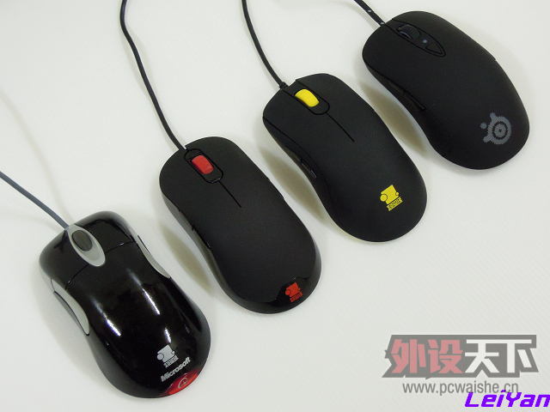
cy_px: 206
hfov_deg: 27.8
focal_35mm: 70
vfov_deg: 21.0
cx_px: 275
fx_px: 1112
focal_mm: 12.5
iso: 800
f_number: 4.5
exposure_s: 1/15
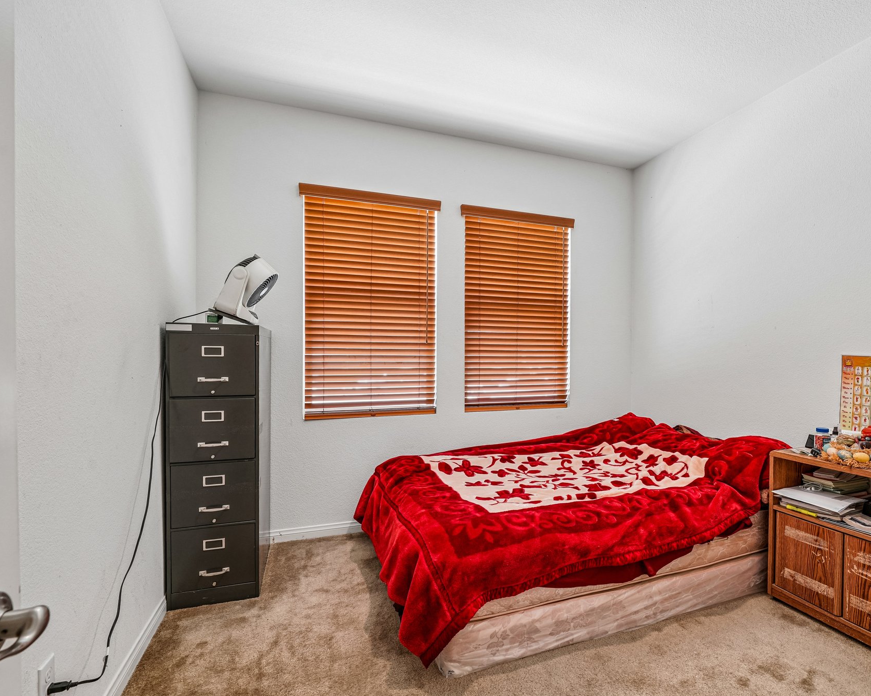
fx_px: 412
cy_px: 350
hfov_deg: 92.2
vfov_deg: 80.4
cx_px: 511
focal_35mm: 16
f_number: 8
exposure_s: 1/15
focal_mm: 14
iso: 400
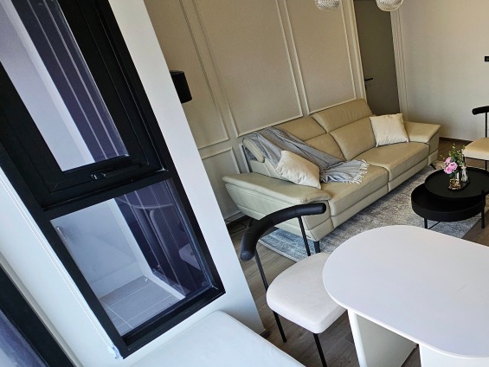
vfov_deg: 58.9
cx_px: 430
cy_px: 184
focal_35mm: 23
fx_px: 325
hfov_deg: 63.2
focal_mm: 2.2
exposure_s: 1/370
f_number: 2.2
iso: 200
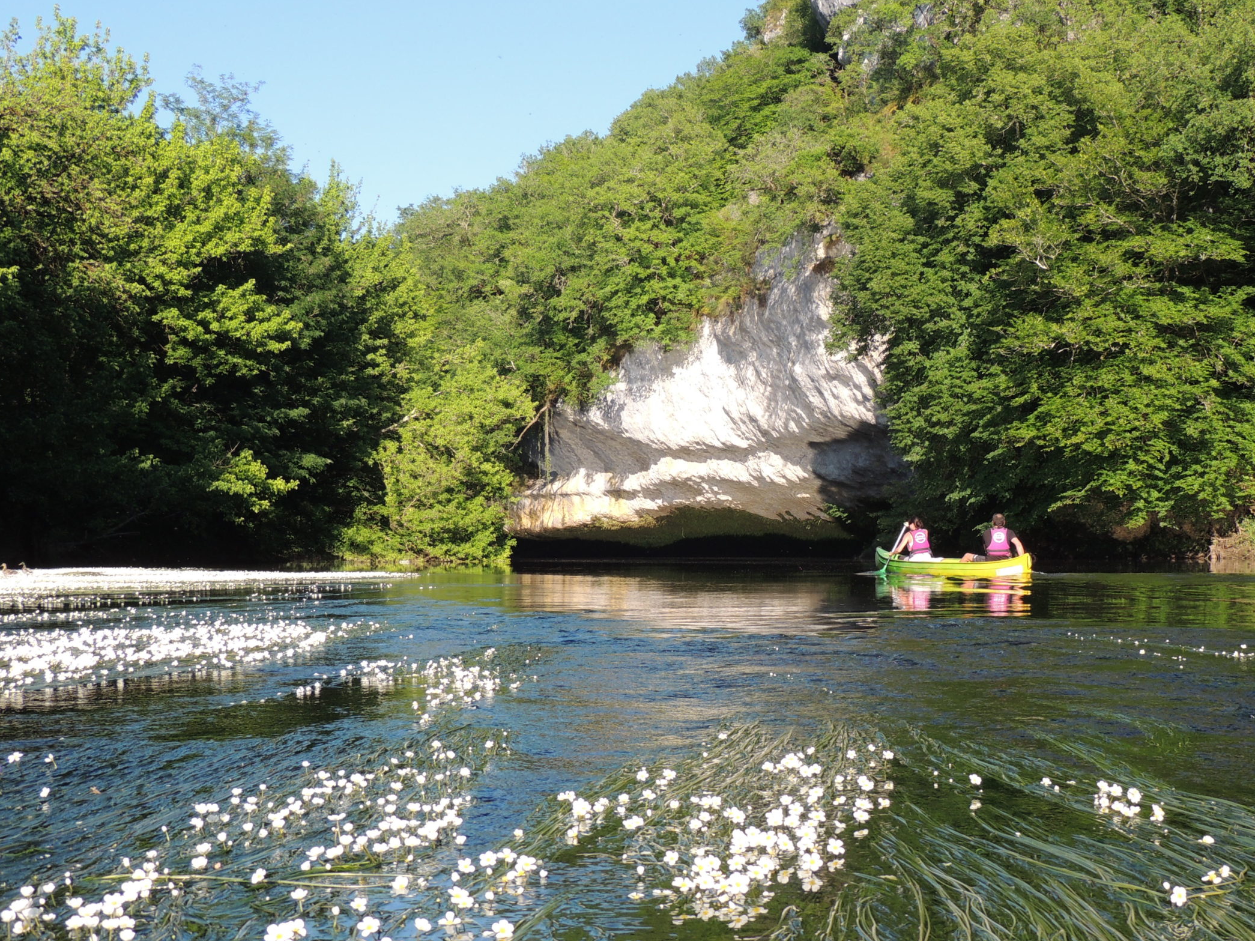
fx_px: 1776
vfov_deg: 29.6
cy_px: 541
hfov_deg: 38.7
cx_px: 764
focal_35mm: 49
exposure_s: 1/500
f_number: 3.3
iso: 100
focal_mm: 7.1
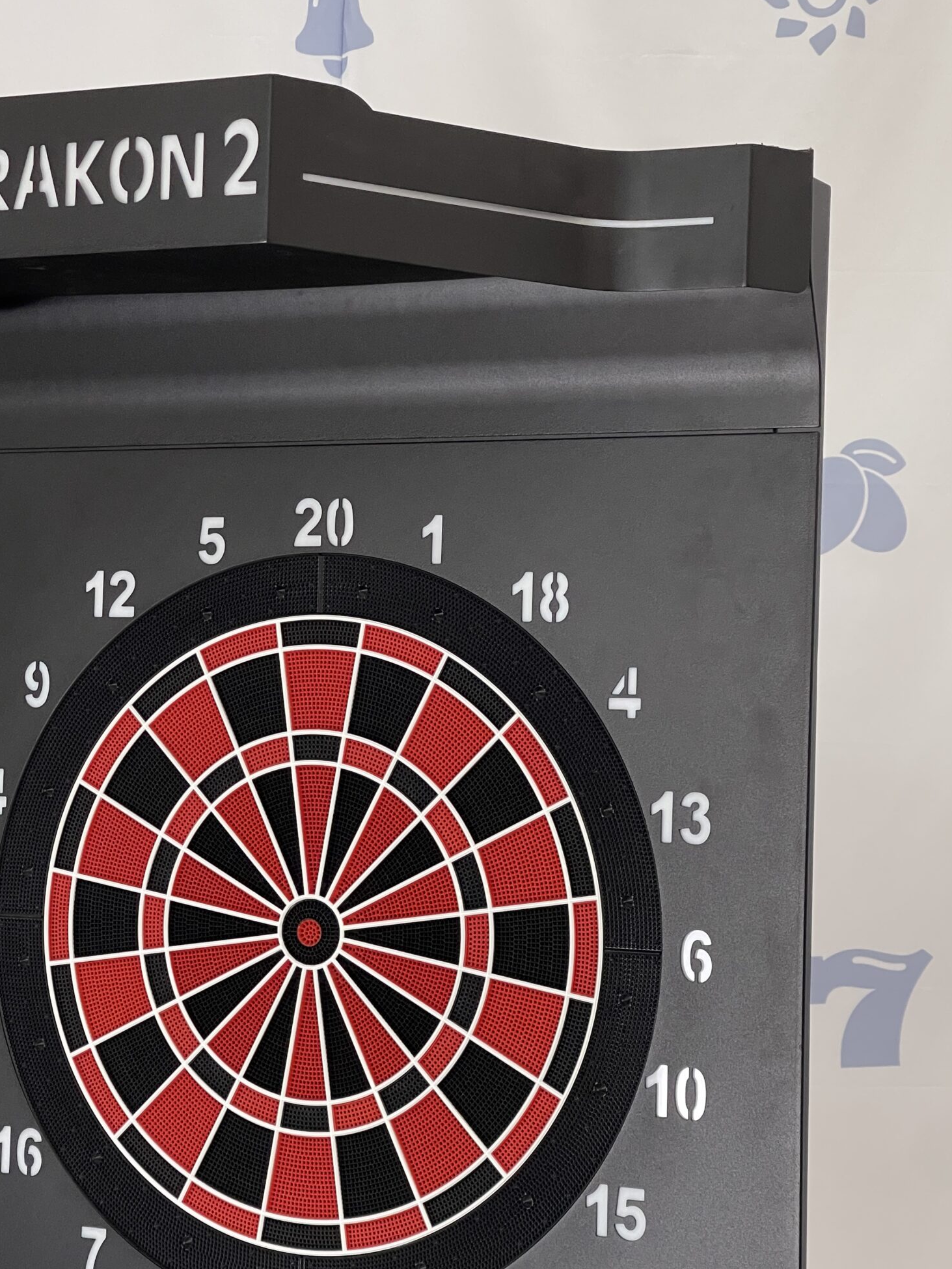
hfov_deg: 17.5
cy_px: 686
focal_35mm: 84
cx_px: 342
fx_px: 3080
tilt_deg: +2.0
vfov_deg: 23.3
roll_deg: -1.7
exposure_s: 1/50
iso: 250
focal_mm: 7.5
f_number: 2.2
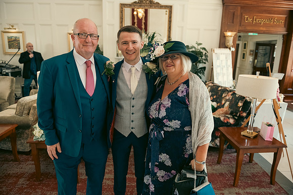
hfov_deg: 73.7
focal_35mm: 24
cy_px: 98
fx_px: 195
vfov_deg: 53.2
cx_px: 146
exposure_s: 1/160
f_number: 3.5
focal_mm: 24
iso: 800
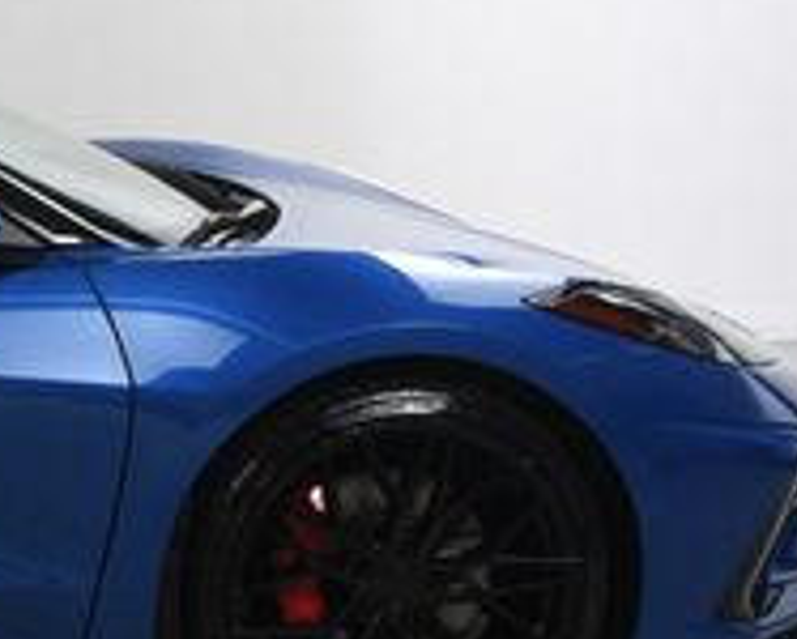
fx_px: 2574
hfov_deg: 15.8
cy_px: 400
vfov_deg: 14.1
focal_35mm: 109
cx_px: -473
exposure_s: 1/160
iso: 100
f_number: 11
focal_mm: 23
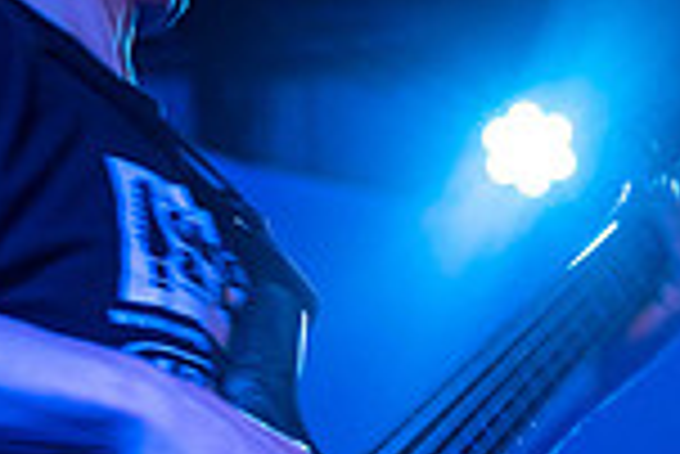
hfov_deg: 10.7
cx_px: 198
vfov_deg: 7.2
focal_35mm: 192
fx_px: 3630
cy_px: 285
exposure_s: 1/100
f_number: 2
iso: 800
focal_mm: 50
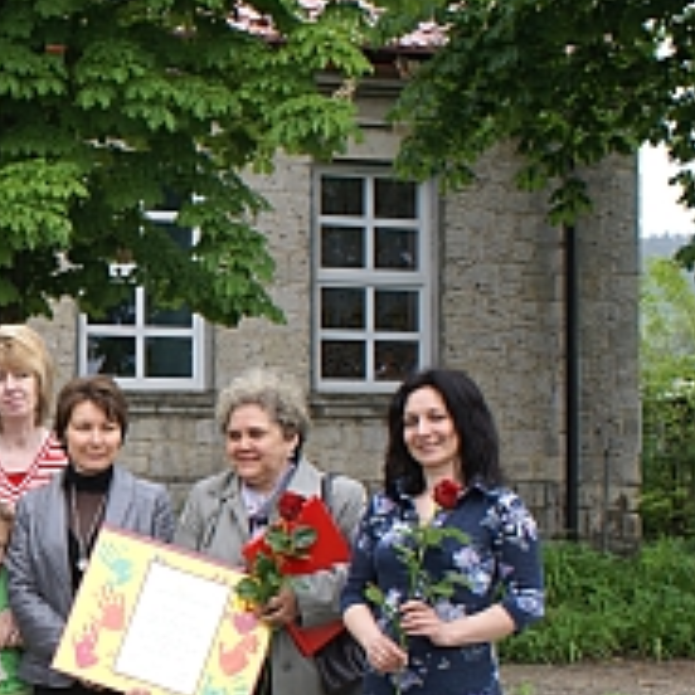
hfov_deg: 16.8
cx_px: -234
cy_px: 527
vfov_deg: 17.8
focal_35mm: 97
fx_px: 2203
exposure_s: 1/80
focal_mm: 28
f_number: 6.3
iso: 100
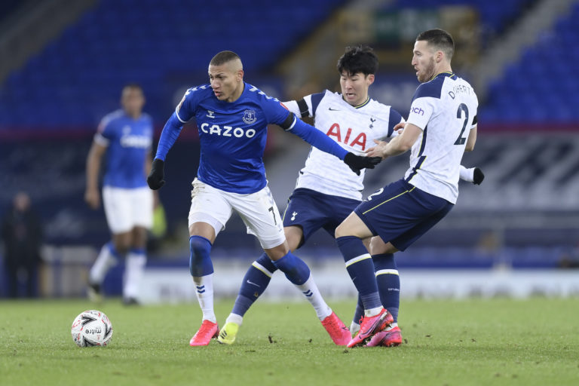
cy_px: 193
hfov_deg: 5.2
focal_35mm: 400
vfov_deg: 3.4
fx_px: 6433
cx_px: 290
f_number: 2.8
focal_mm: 400
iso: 1600
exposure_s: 1/1000
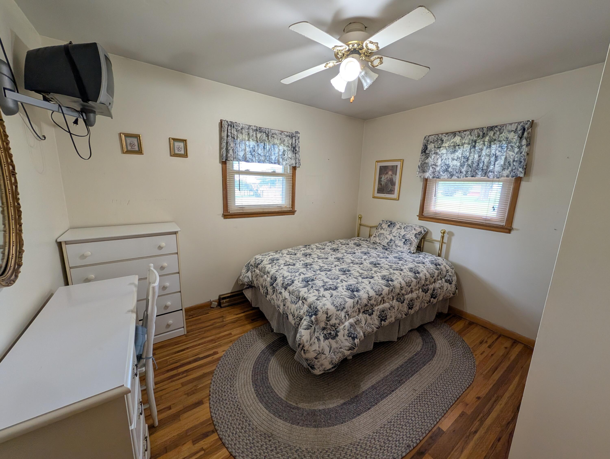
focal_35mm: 12
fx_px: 212
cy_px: 230
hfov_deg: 110.5
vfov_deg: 94.6
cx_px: 305
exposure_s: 1/120
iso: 117
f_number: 1.7
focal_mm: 2.02
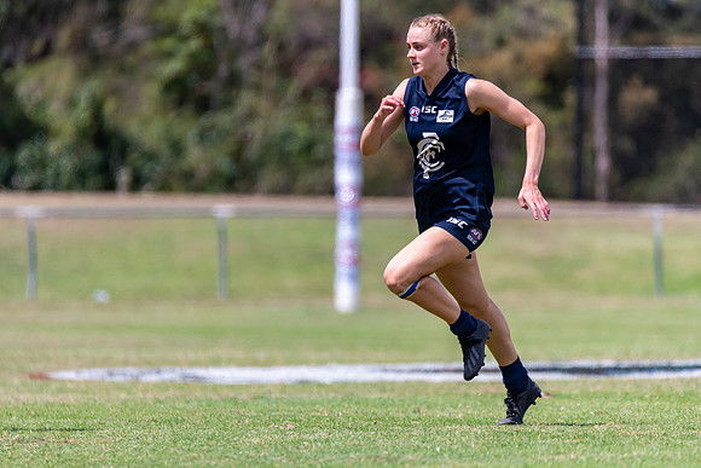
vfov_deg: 2.3
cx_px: 350
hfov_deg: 3.4
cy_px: 234
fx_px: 11686
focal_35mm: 600
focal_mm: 600
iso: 800
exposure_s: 1/2500
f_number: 6.3
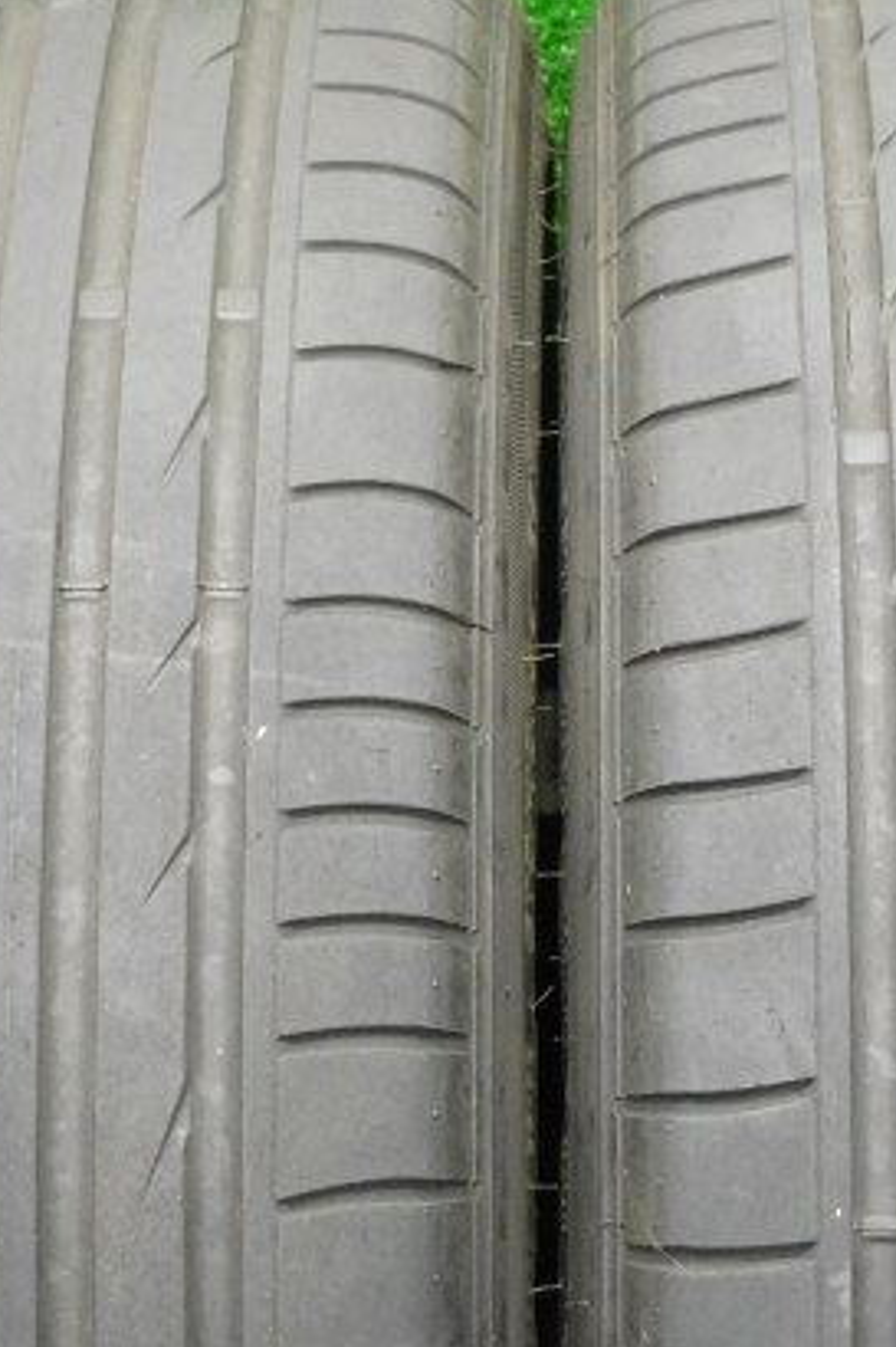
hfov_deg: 10.5
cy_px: 670
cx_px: 581
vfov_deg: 15.8
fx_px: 4857
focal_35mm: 130
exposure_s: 1/13
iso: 800
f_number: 4.5
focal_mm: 14.3
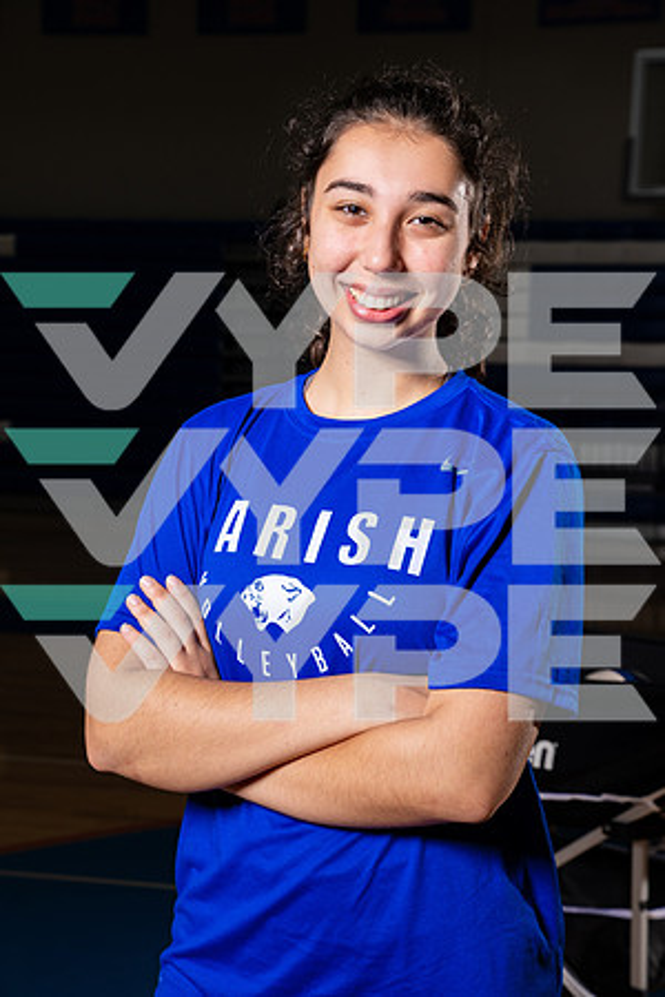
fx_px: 1939
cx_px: 332
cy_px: 498
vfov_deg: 28.8
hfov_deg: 19.5
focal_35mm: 70
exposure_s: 1/250
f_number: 8
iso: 400
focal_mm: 70
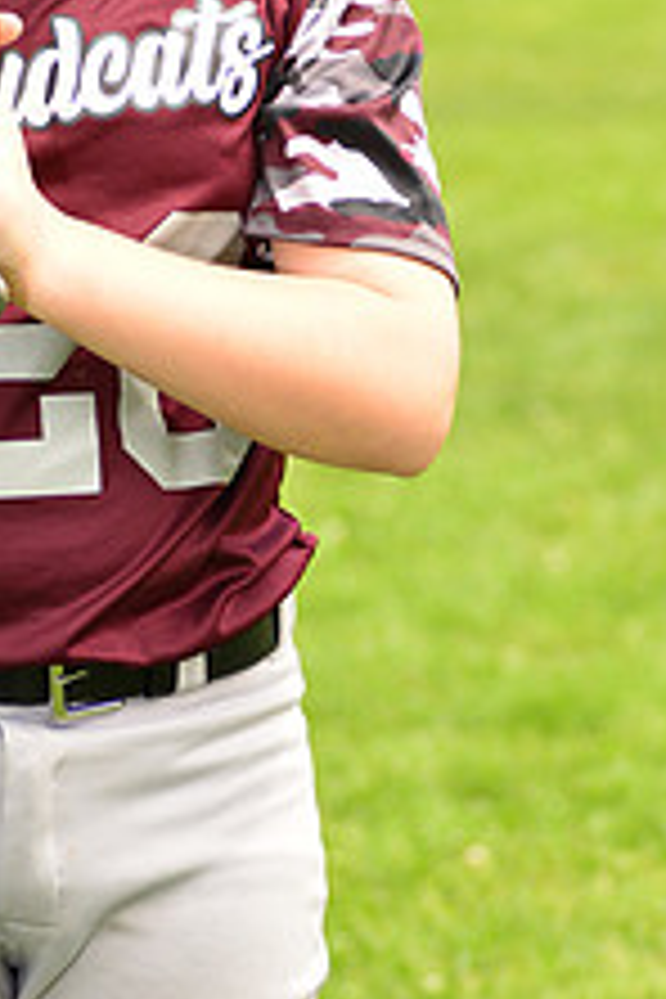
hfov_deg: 4.8
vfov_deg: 7.1
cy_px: -248
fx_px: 7964
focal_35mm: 287
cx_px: 74
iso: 100
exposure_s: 1/250
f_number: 5
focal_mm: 110
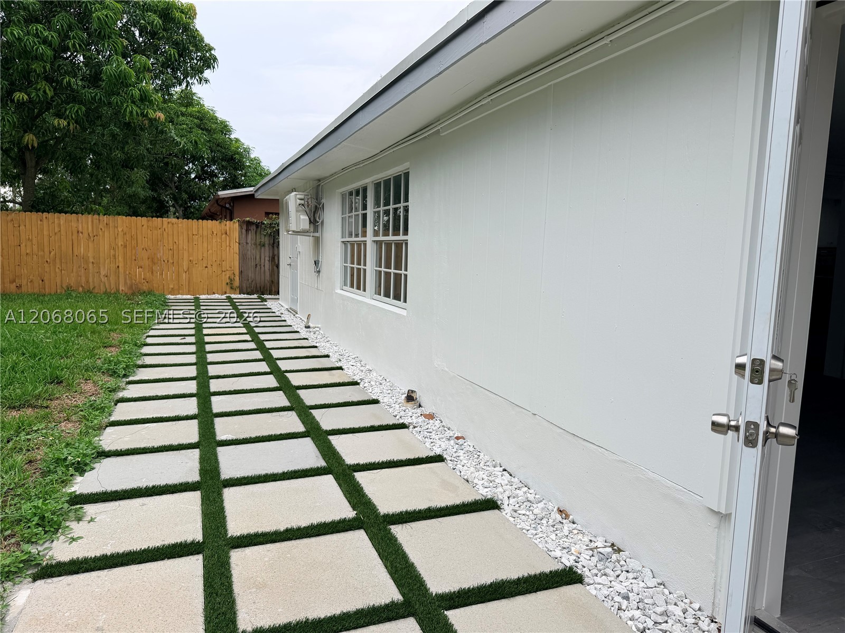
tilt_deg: -5.8
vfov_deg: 56.8
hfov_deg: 71.6
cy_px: 316
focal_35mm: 24
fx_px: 586
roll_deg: -1.6
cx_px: 422
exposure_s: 1/1005
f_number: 1.78
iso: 80
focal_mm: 6.76
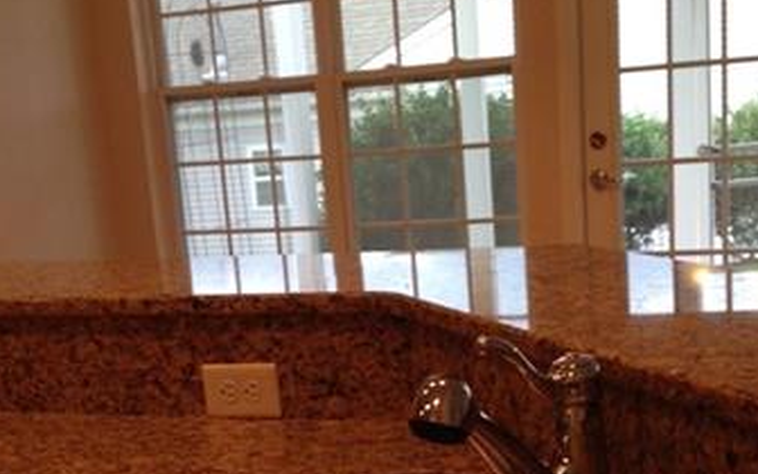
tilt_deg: -15.1
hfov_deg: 25.8
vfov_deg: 16.0
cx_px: 300
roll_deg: +5.3
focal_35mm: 80
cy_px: 454
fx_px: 1653
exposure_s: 1/24
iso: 50
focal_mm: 4.12
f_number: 2.4
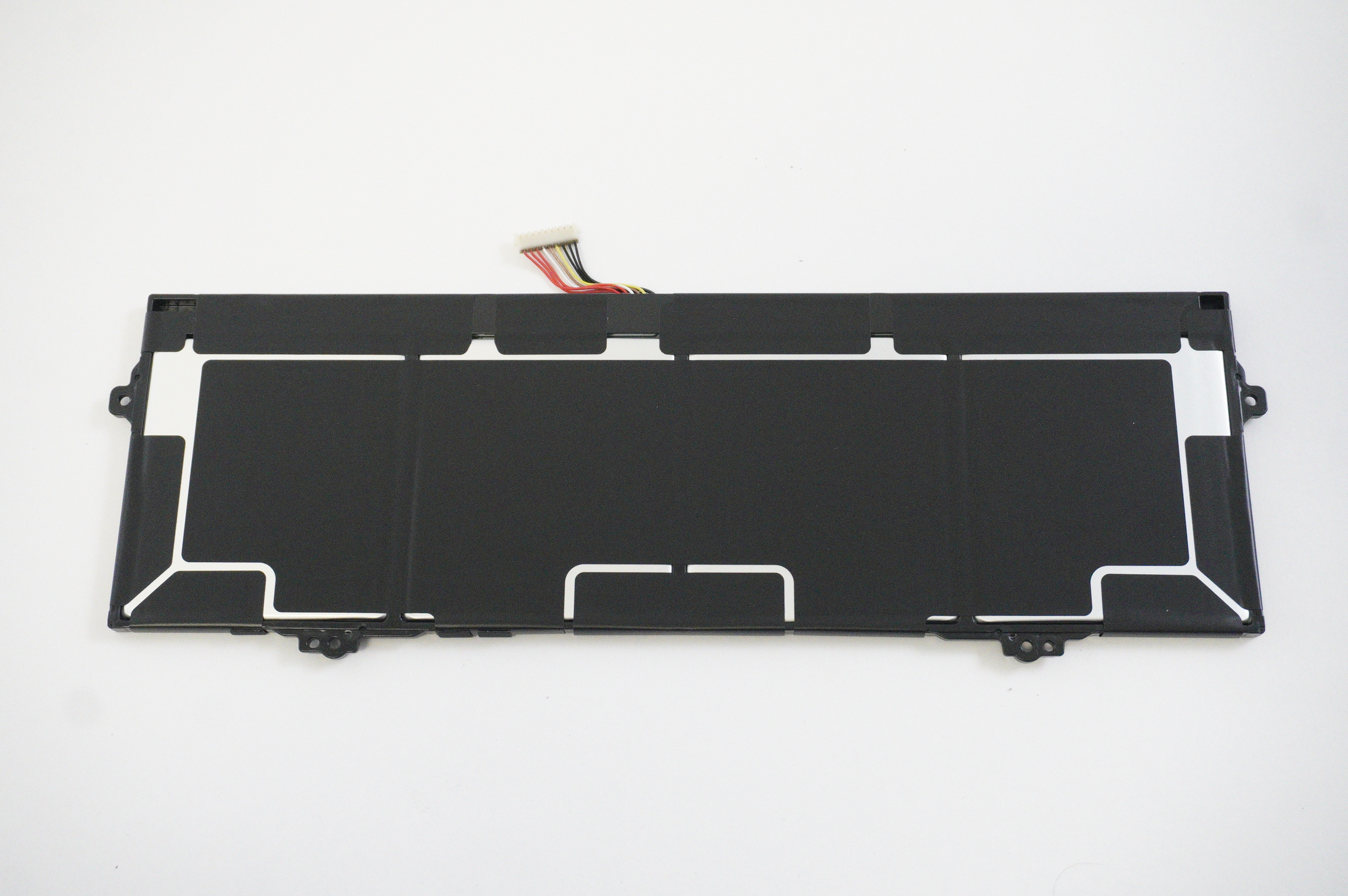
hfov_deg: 48.0
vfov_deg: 33.0
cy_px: 448
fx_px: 1515
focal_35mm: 40
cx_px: 674
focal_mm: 27
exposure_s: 1/250
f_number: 5.6
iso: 6400
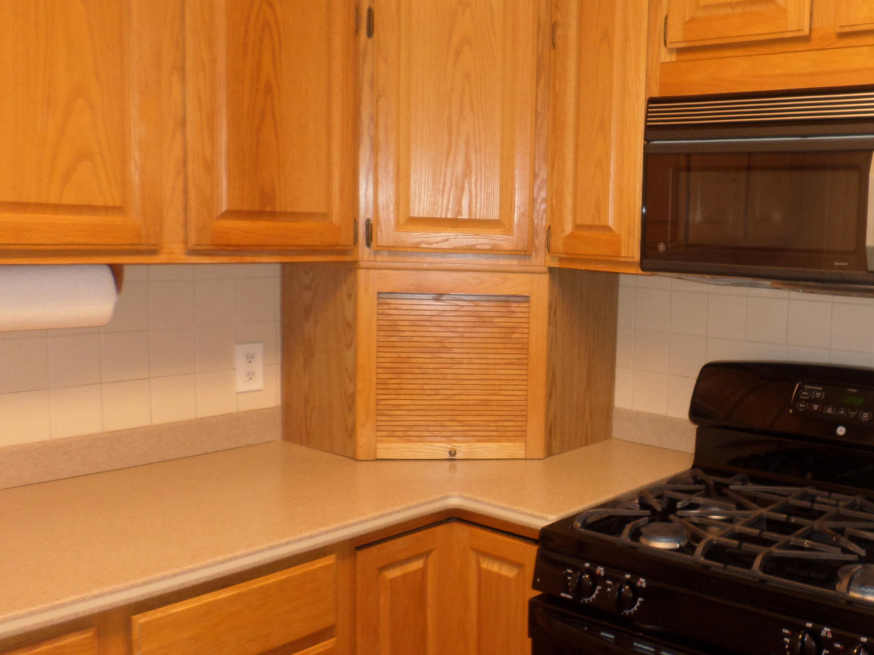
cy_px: 322
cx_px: 624
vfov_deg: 38.7
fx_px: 934
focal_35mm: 37
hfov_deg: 48.7
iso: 100
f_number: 2.5
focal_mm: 4.5
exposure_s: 1/30
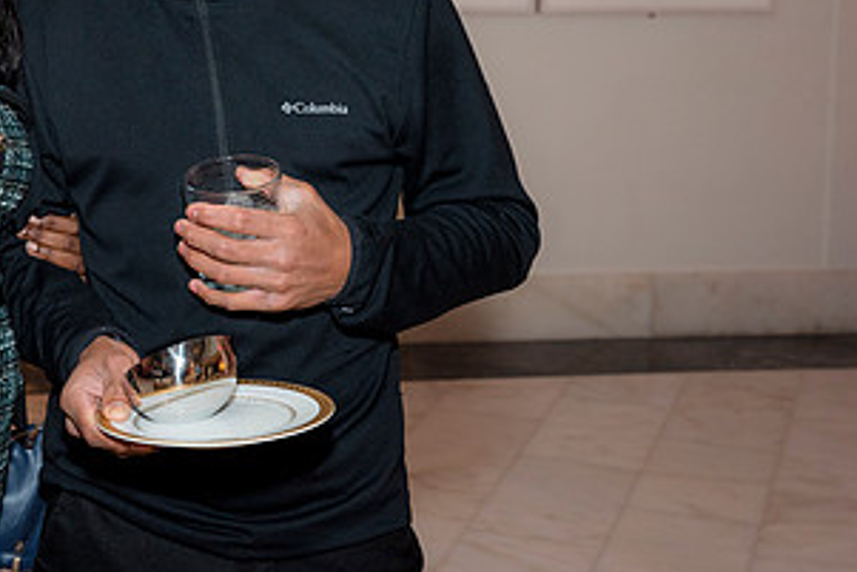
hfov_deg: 23.8
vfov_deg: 16.2
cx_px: 77
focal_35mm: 83
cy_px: 37
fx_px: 1977
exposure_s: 1/125
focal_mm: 42
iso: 800
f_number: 5
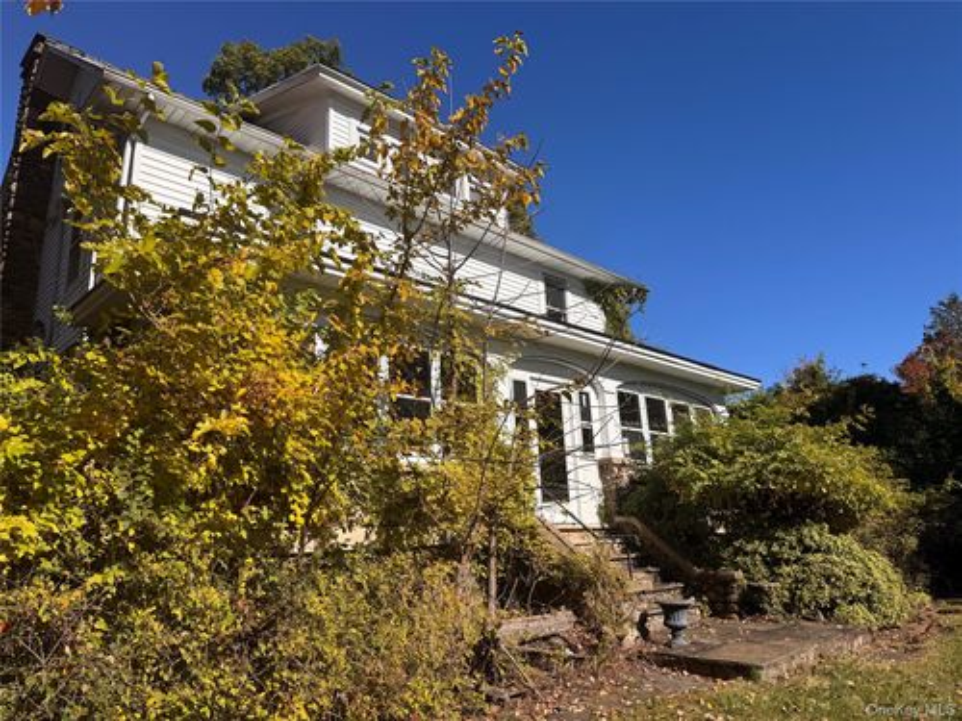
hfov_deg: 71.6
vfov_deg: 56.8
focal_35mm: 24
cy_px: 360
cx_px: 481
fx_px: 667
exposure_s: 1/4950
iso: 80
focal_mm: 6.76
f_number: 1.78
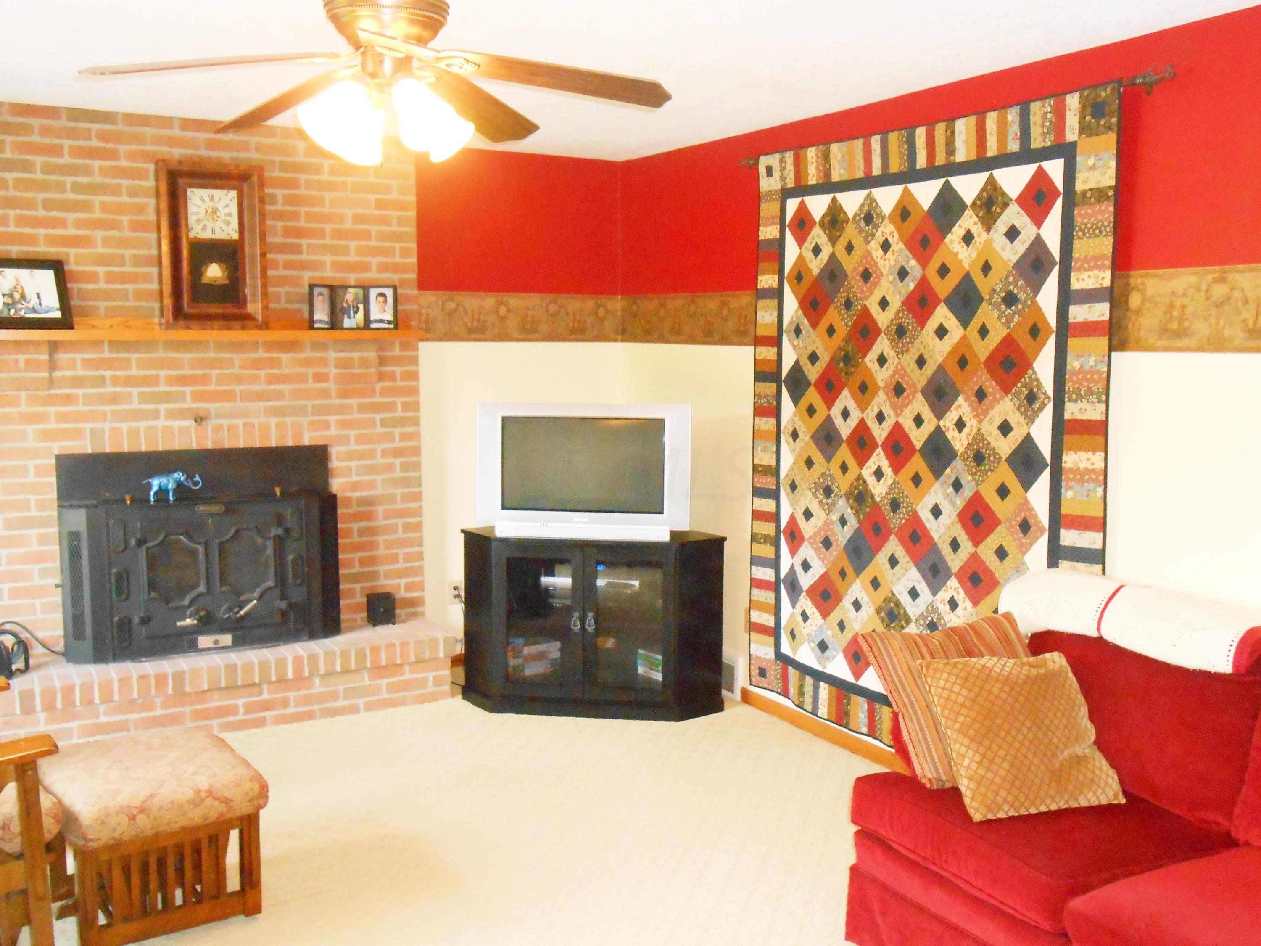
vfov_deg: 41.8
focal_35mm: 34
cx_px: 630
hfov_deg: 54.0
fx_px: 1239
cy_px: 473
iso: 1000
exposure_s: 1/30
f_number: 3.9
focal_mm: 6
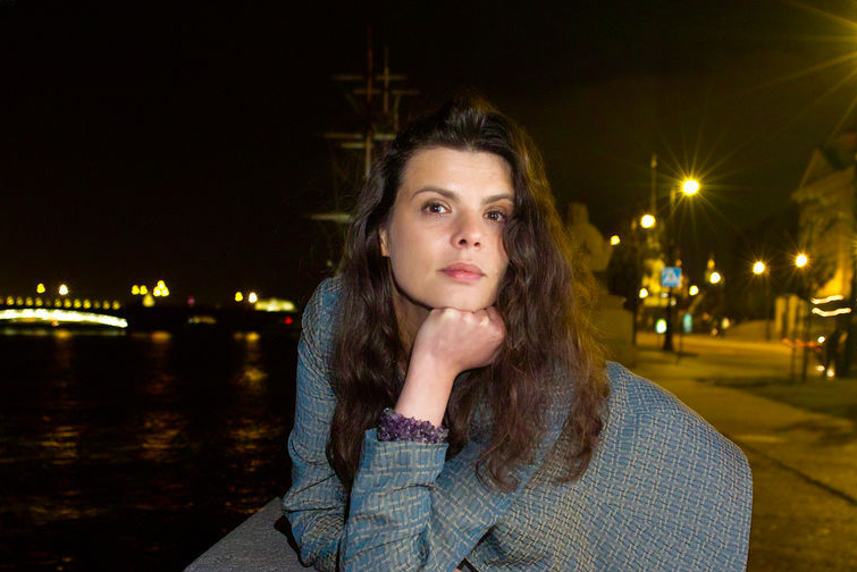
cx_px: 446
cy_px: 301
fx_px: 1334
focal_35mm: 56
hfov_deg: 35.6
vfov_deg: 24.2
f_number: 5
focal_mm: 28
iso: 100
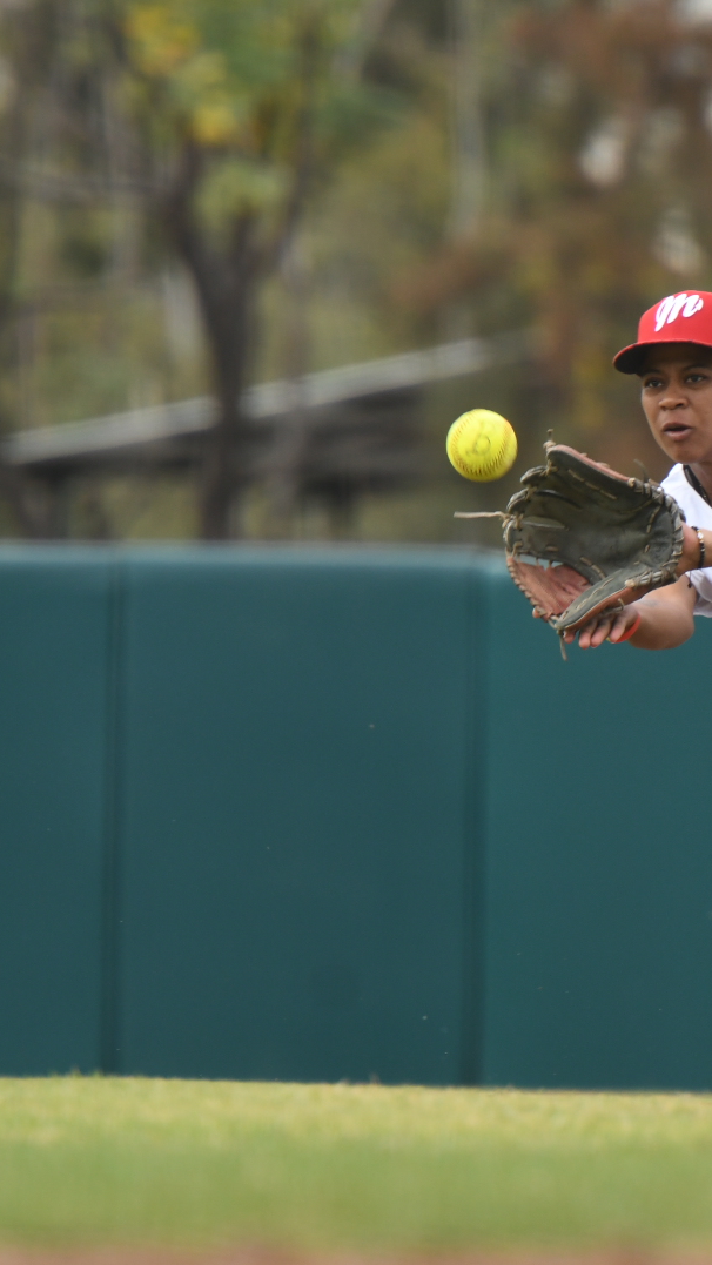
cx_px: 657
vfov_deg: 3.3
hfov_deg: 1.8
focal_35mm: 662
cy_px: 632
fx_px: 22214
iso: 640
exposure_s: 1/800
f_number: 4
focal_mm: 280
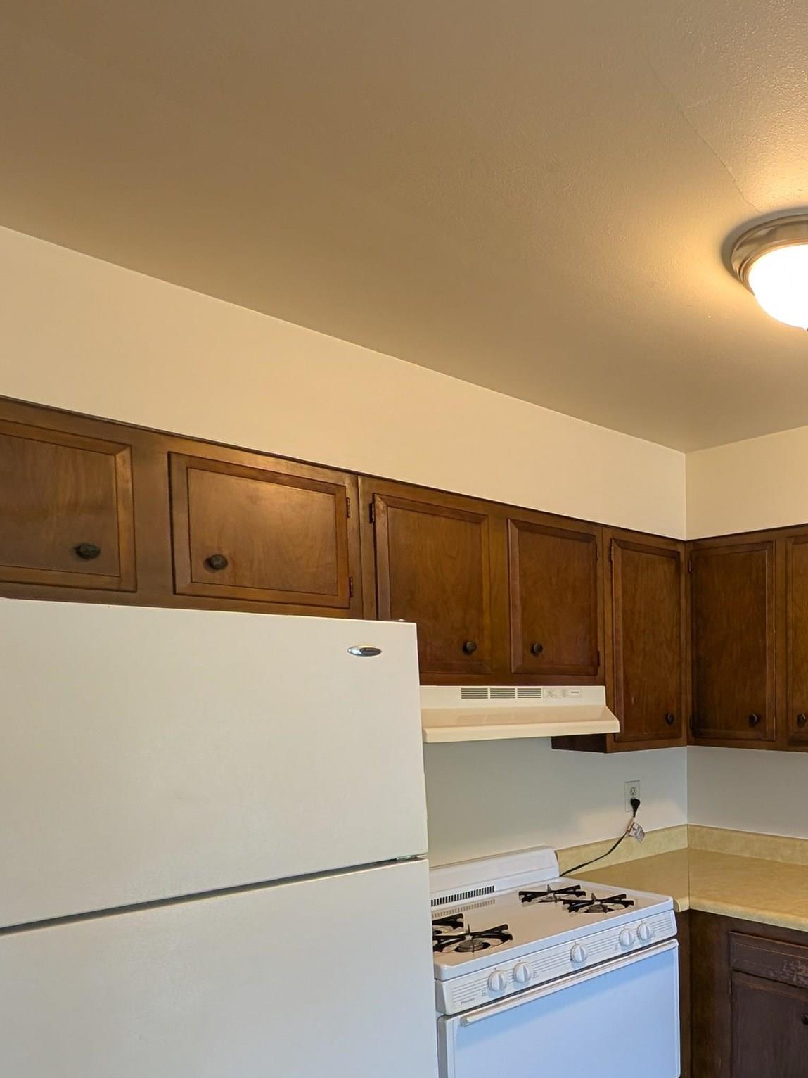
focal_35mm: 24
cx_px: 840
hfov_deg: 45.9
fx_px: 747
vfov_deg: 69.0
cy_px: 742
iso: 107
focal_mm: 2.23
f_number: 1.95
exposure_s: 1/40
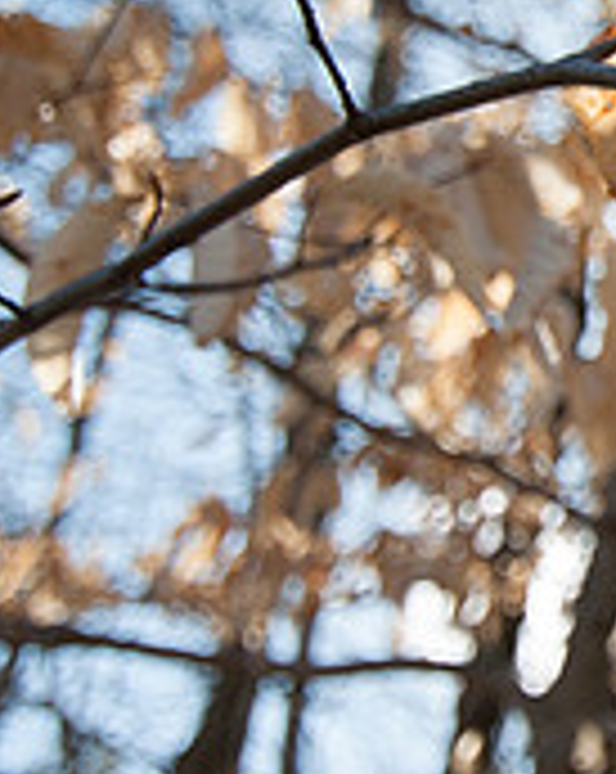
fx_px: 1737
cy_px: 304
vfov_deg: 25.1
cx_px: 1012
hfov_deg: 17.4
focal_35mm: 76
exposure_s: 1/2000
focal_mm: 16
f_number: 2.8
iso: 200
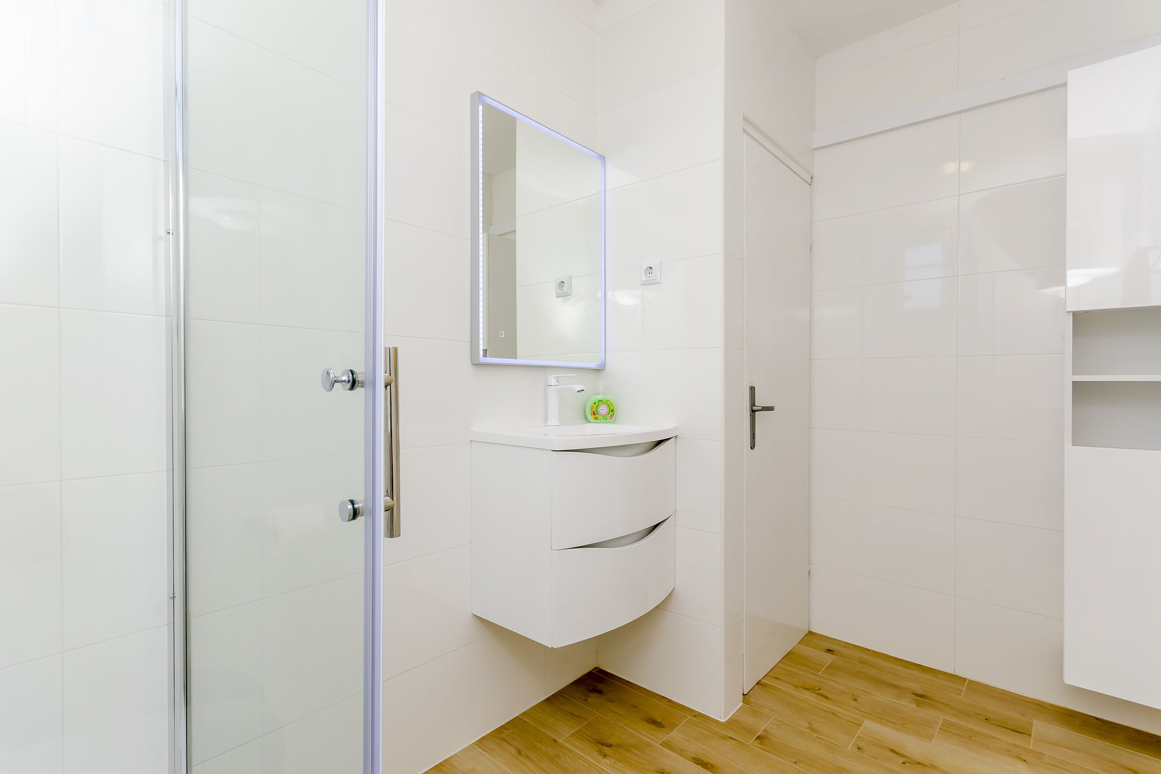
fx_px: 516
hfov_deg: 96.7
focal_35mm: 16
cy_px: 395
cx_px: 571
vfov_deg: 73.7
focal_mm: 10
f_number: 8
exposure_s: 1/100
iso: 250
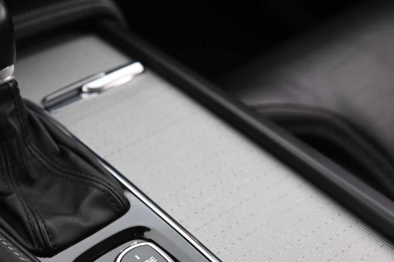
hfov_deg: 26.5
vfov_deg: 17.8
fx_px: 831
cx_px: 130
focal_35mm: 76
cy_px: 205
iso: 2000
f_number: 4
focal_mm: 40
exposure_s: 1/15
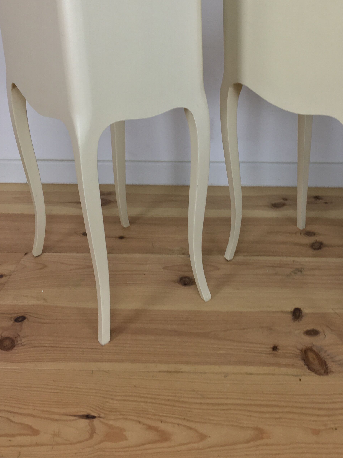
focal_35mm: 46
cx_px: 233
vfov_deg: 40.5
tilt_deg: -21.9
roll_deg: +1.4
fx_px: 608
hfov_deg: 31.2
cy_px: 137
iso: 32
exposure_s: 1/33
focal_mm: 4.15
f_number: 2.2
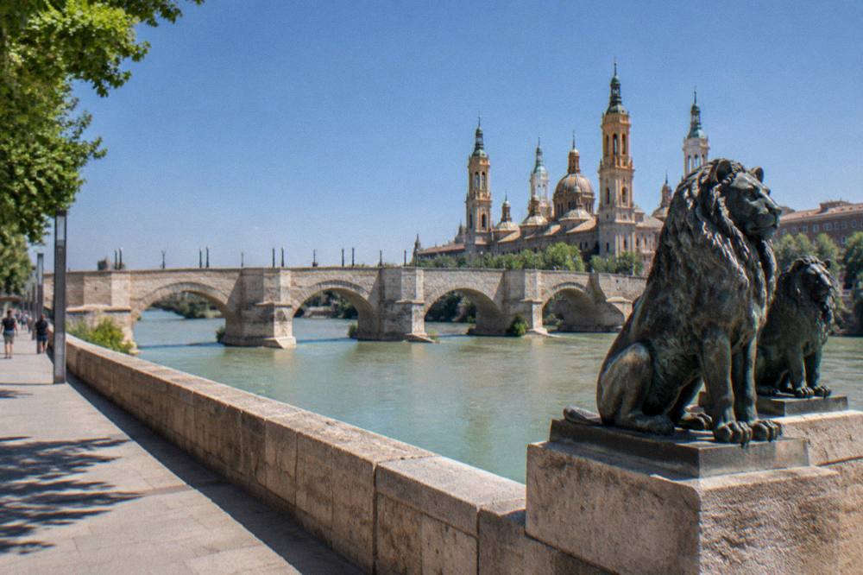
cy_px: 288
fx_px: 839
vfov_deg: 37.8
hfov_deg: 54.5
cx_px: 432
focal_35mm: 35
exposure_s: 1/400
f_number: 9
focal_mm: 35
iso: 500
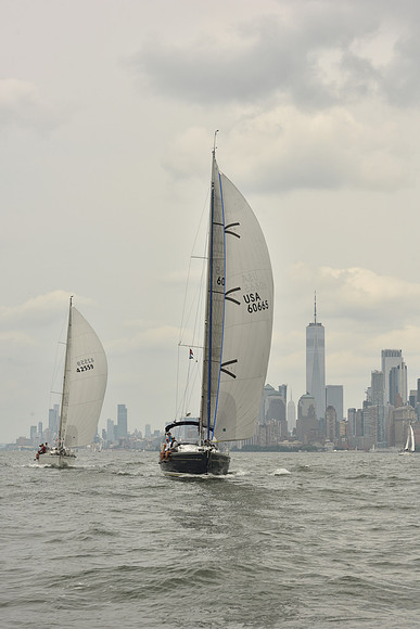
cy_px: 314
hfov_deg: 17.5
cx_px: 210
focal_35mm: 78
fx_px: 1364
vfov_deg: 26.0
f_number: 10
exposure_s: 1/640
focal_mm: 78
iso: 250
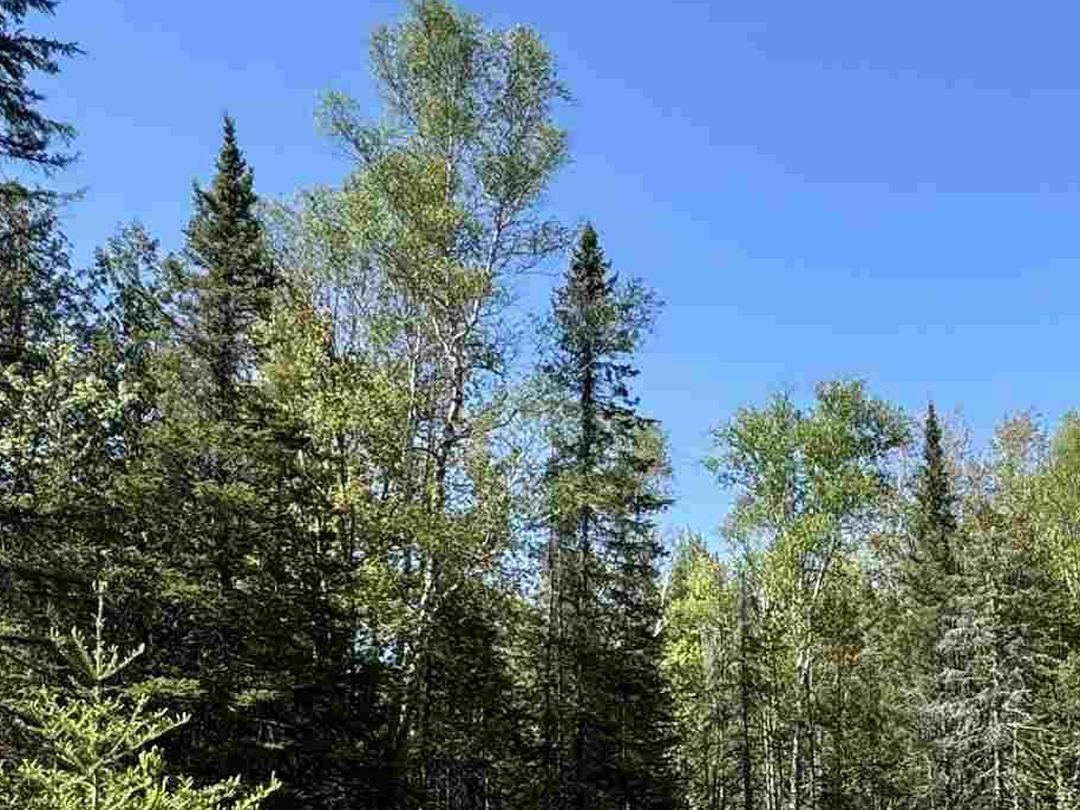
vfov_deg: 28.9
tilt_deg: +1.8
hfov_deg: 39.7
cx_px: 766
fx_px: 1466
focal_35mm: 47
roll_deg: +0.8
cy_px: 816
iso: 40
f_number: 2.2
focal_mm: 2.22
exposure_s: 1/734
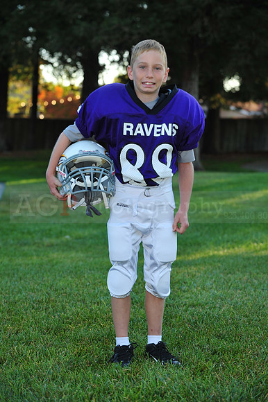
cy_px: 201
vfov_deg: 21.5
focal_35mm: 95
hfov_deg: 14.4
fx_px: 1062
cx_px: 134
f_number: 4.5
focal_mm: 95
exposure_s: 1/125
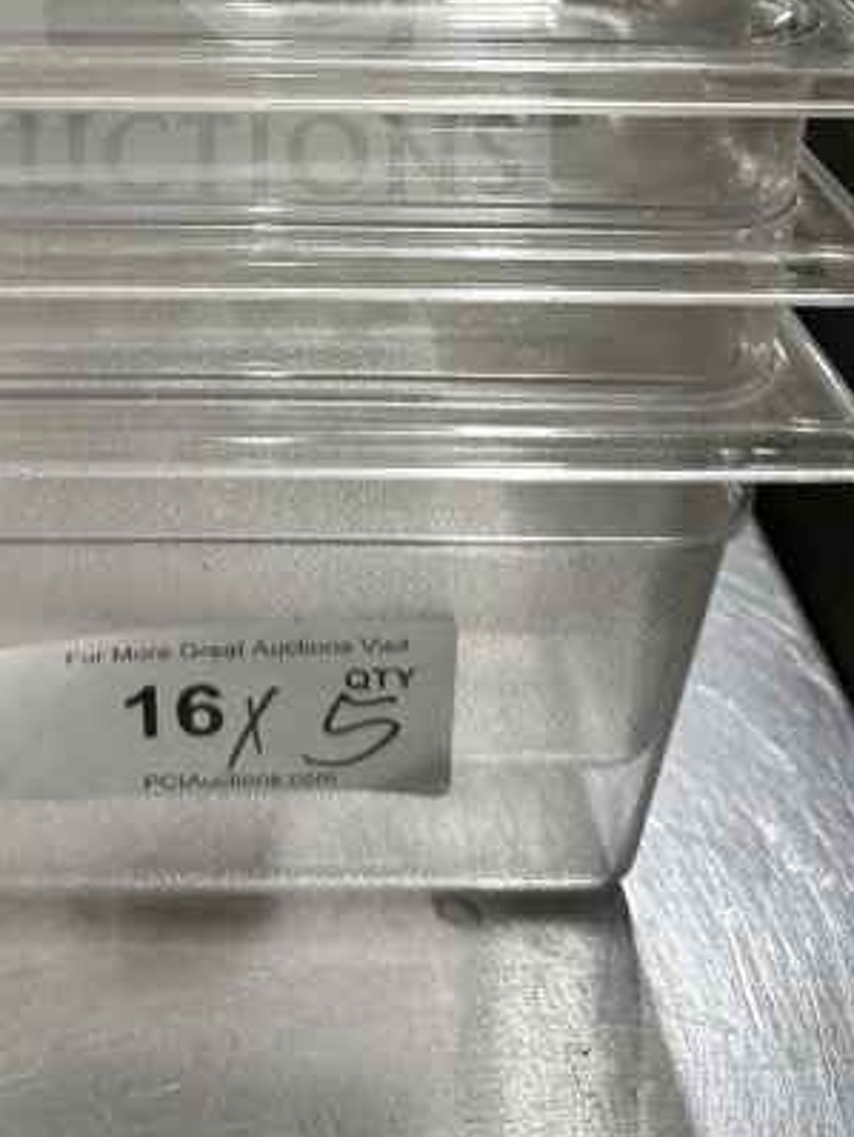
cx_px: 228
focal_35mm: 49
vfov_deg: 35.2
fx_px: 1610
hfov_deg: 29.3
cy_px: -4
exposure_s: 1/121
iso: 160
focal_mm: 6.86
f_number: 1.78
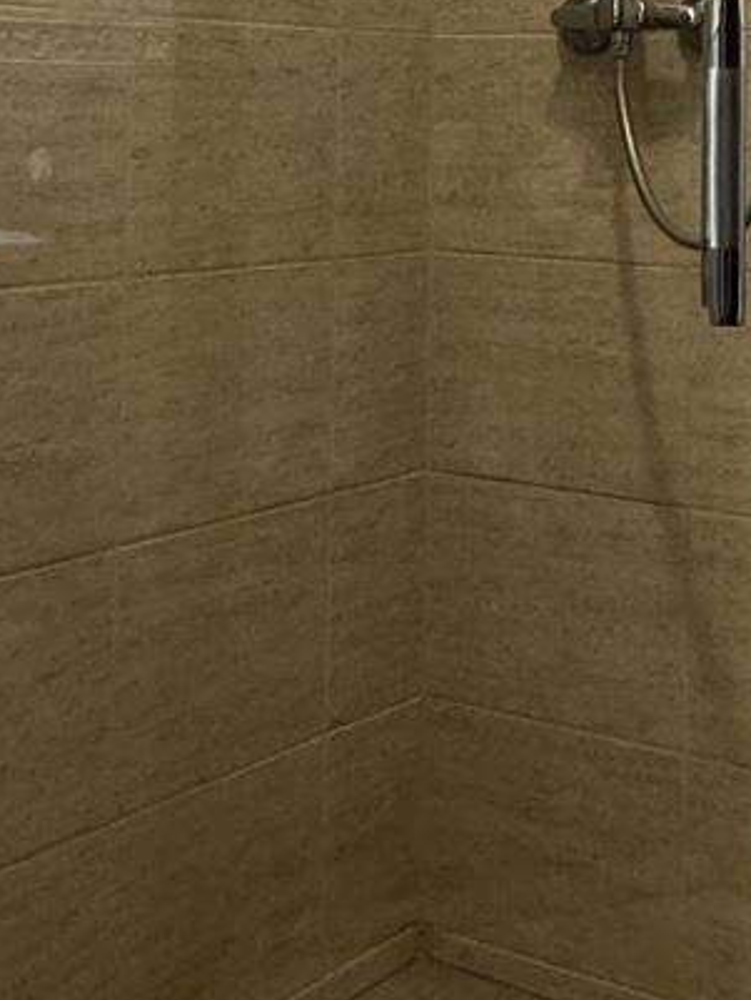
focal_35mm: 67
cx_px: 374
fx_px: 1937
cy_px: -57
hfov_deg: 21.9
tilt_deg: +3.6
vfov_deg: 26.9
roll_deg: -1.7
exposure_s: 1/66
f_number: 2.2
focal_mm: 2.22
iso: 320
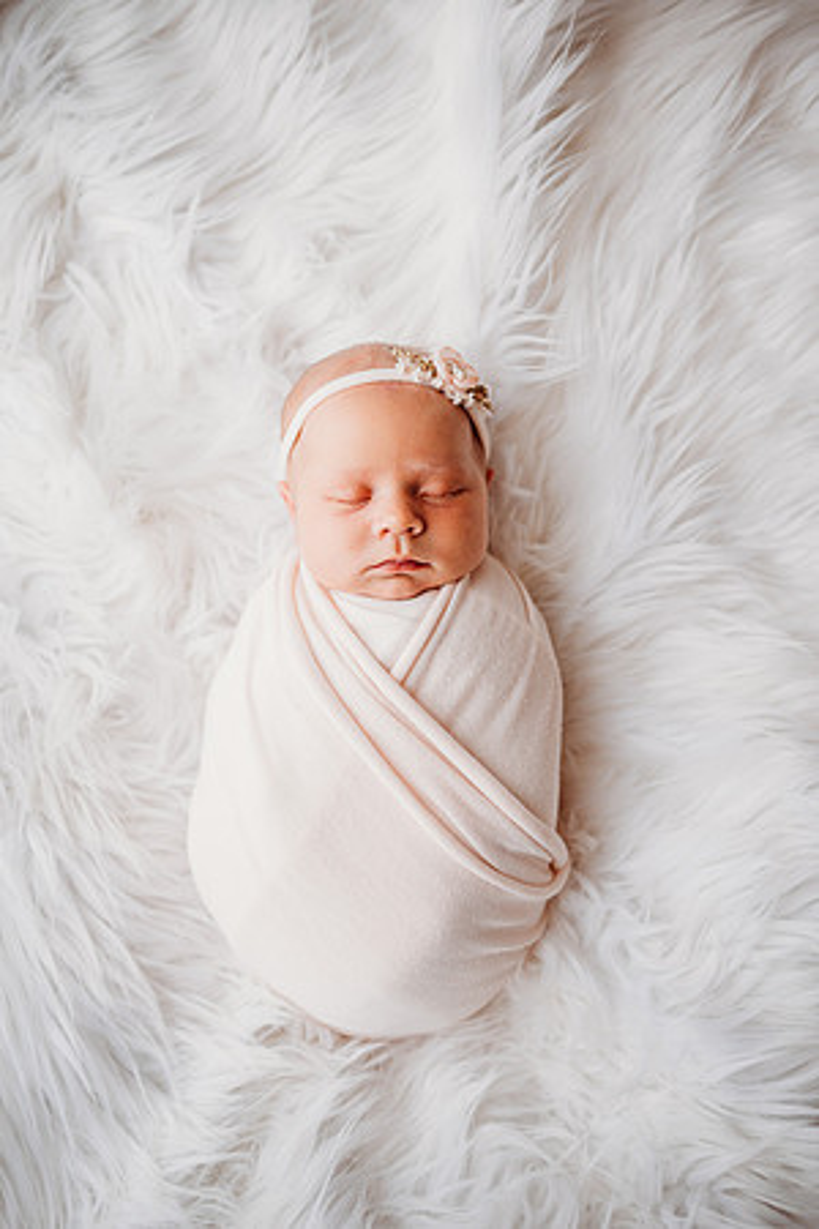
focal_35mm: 24
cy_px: 614
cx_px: 410
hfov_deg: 53.1
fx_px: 819
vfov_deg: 73.7
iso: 80
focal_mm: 24
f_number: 2.5
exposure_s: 1/200
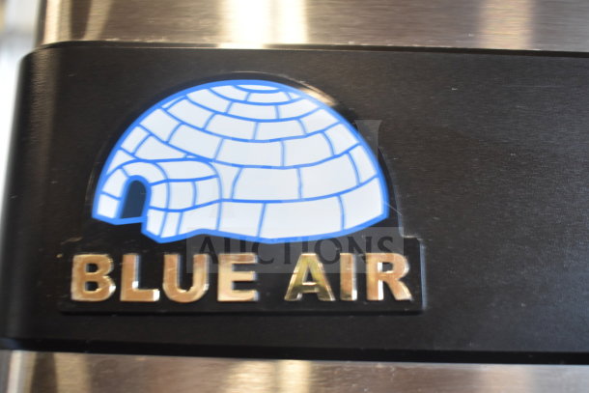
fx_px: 687
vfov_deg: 31.9
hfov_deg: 46.4
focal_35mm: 42
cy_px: 196
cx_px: 294
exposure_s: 1/50
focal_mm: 28
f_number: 4.2
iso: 900
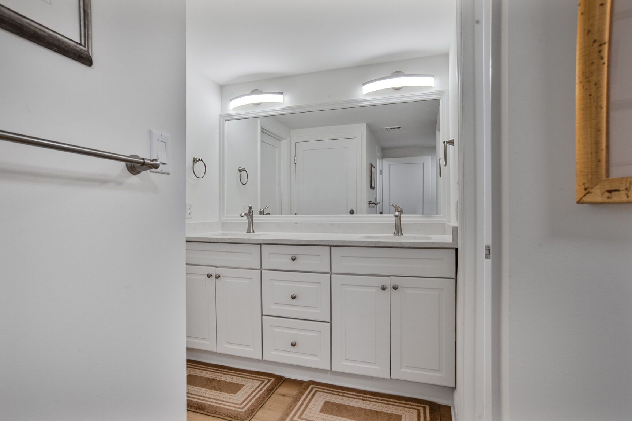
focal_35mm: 18
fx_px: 316
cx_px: 316
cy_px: 210
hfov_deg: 90.0
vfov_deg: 67.4
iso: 400
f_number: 11
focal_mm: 18
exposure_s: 1/50
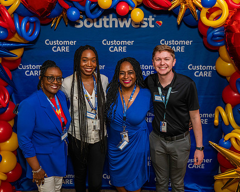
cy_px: 97
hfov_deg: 40.3
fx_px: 327
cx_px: 113
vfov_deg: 32.8
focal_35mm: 46
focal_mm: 40
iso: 2000
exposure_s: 1/160
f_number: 4.5
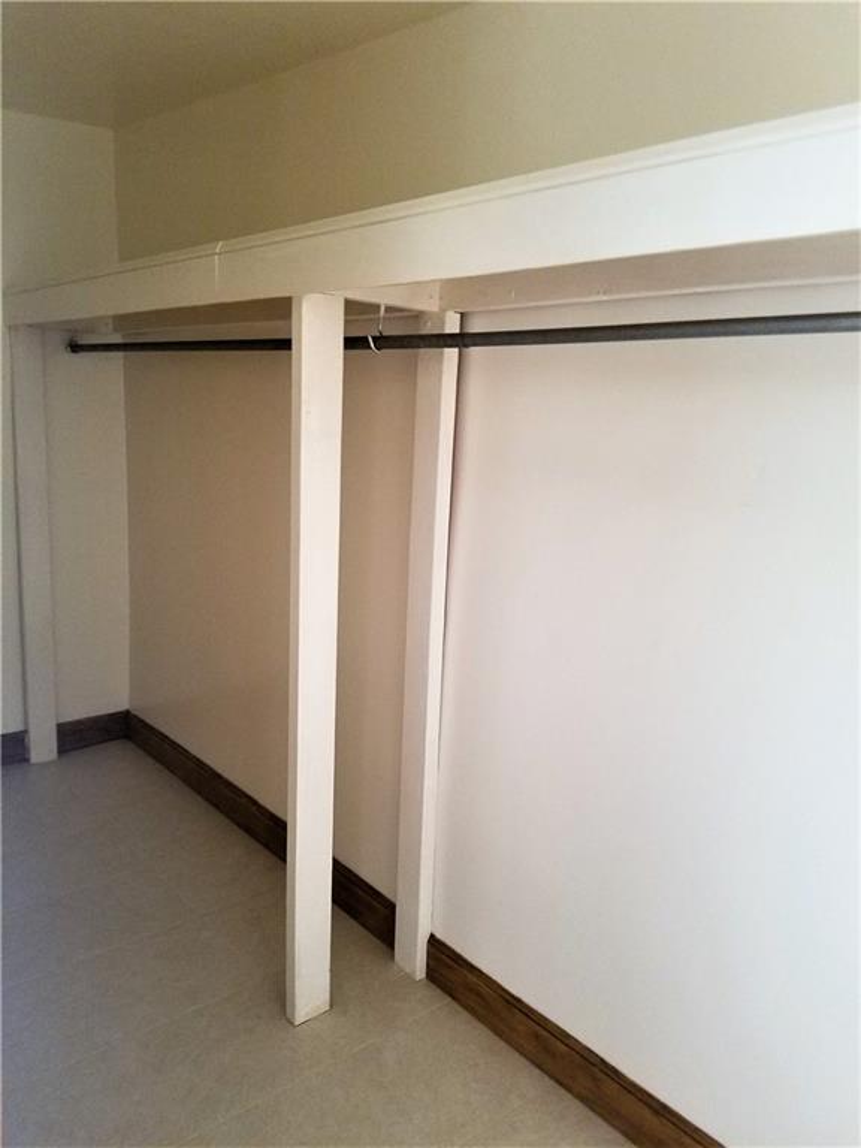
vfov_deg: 67.3
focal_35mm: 26
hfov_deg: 53.1
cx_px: 430
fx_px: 862
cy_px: 574
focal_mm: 4.2
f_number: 1.7
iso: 200
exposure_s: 1/11
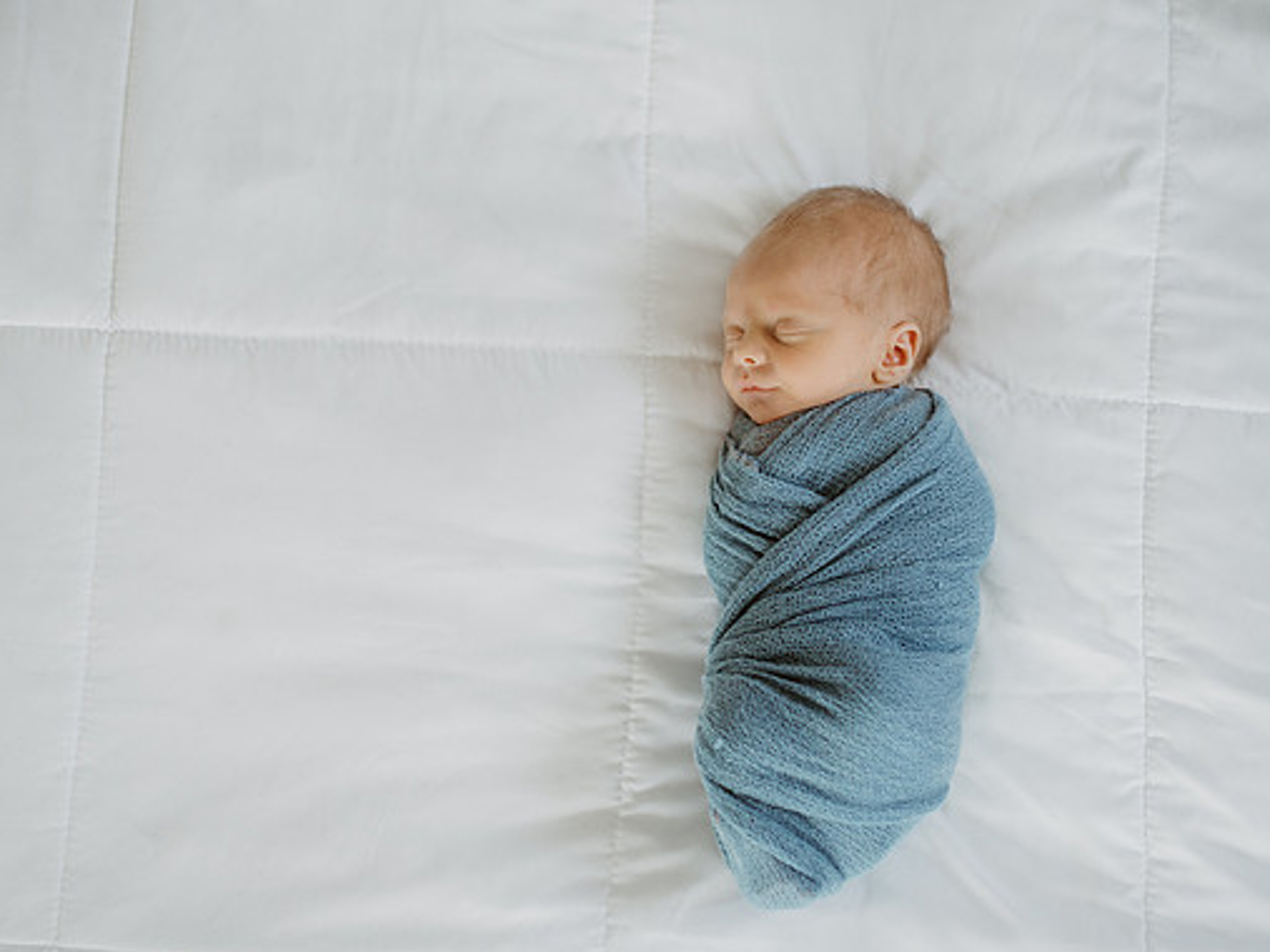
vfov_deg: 26.5
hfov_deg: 34.9
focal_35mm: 55
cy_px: 480
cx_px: 604
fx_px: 2017
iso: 400
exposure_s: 1/200
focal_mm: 50
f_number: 2.2
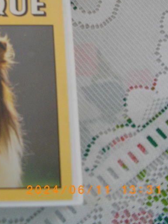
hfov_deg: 22.5
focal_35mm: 62
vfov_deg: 30.8
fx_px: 401
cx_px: -11
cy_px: 62
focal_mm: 5.7
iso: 211
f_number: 2.9
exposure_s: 1/50
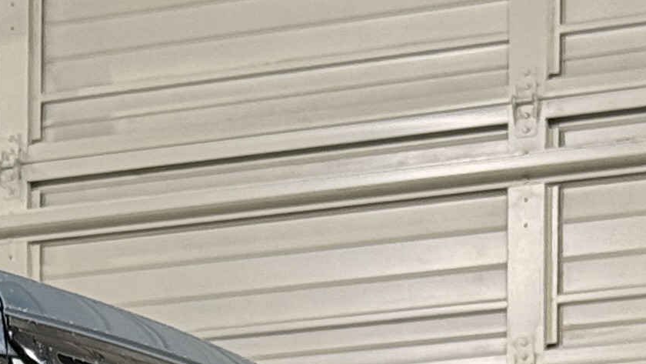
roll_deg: -0.2
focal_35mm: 251
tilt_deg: +0.2
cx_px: -411
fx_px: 4301
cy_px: 1040
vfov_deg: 4.7
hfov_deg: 8.3
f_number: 1.78
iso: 125
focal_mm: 6.76
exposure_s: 1/60
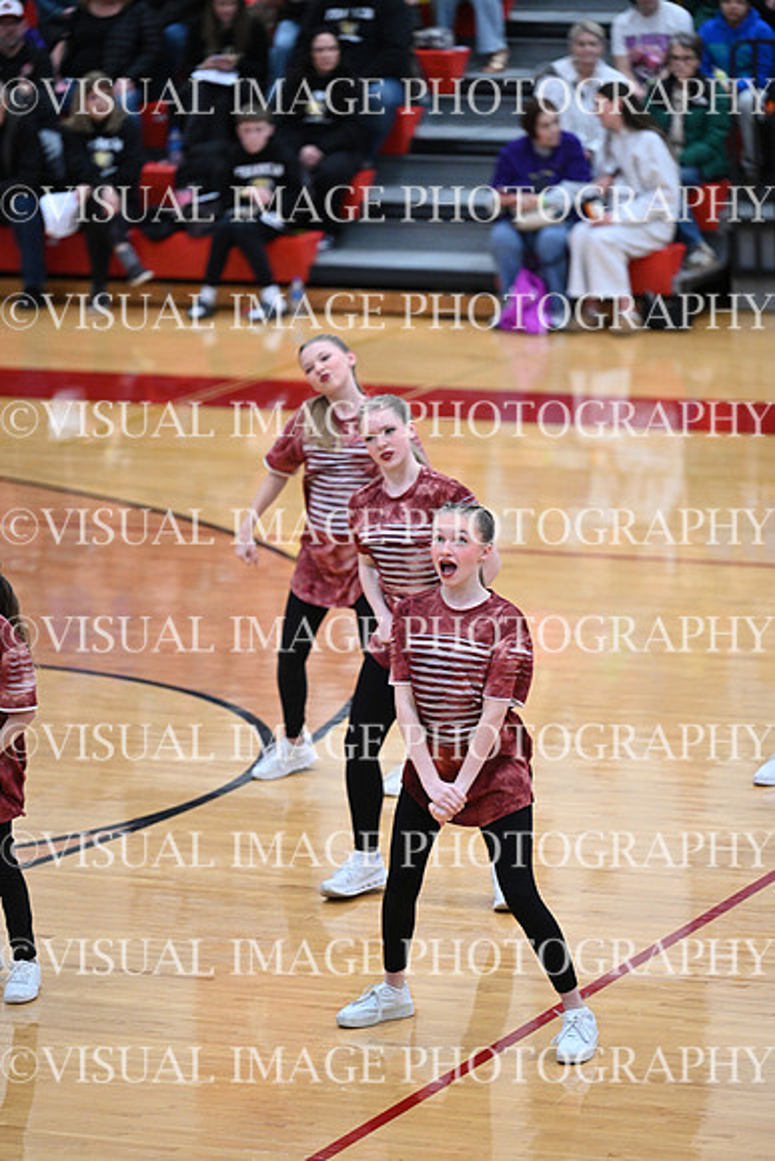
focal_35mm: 180
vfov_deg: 11.4
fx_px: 5809
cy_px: 580
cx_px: 388
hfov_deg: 7.6
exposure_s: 1/400
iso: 4000
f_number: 2.8
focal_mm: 180
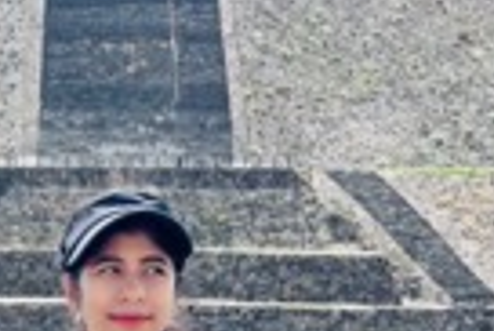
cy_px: 575
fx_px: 1745
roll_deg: +0.1
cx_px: 54
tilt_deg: -9.4
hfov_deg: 15.9
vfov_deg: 10.3
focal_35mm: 127
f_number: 1.5
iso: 50
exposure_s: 1/2841
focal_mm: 5.7
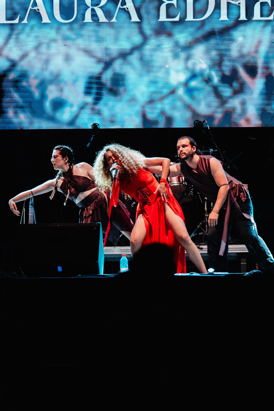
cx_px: 137
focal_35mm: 147
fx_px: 1678
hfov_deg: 9.3
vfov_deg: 14.0
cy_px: 206
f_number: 2.8
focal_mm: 98
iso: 640
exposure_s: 1/200
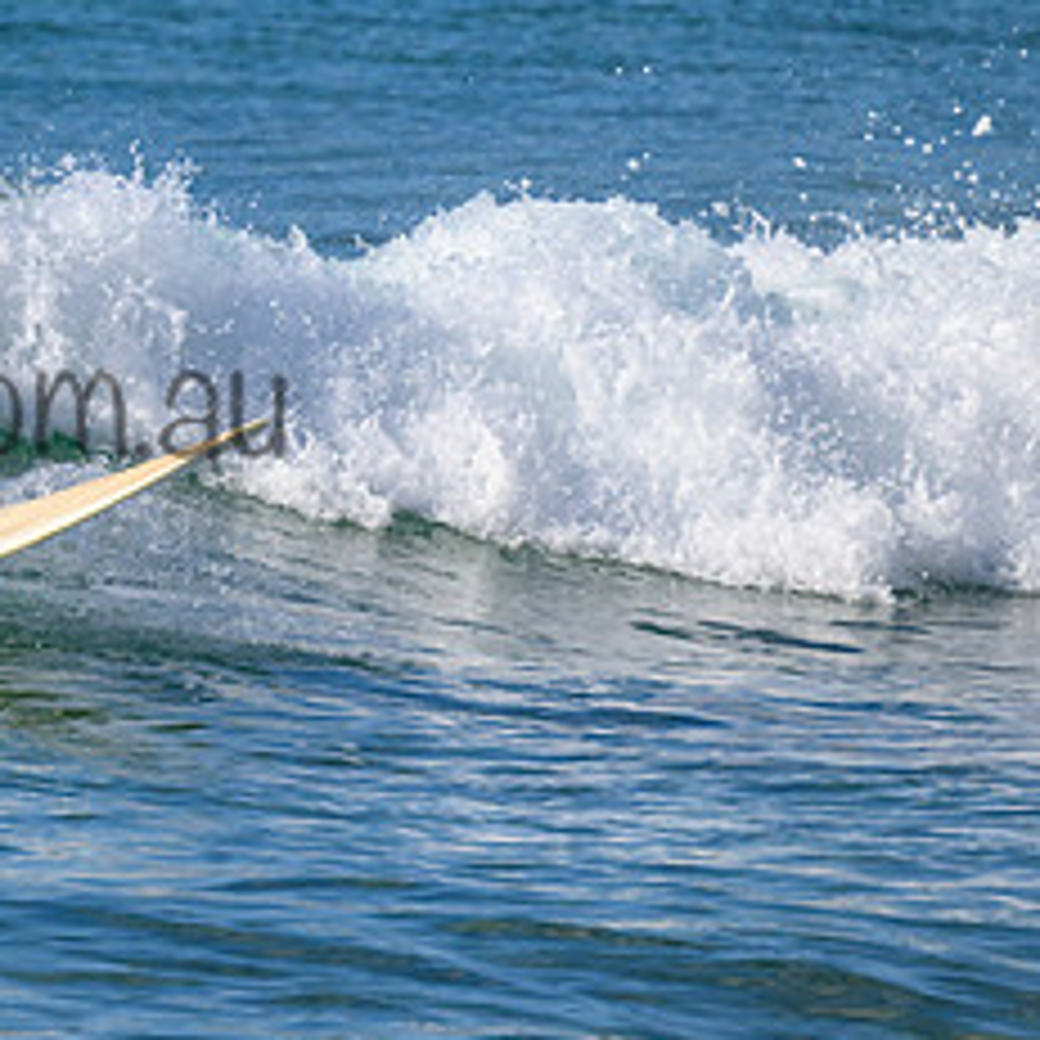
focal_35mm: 1406
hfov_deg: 1.2
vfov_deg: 1.2
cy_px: 353
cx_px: -189
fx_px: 47791
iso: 1100
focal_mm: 660
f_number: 11
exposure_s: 1/2000
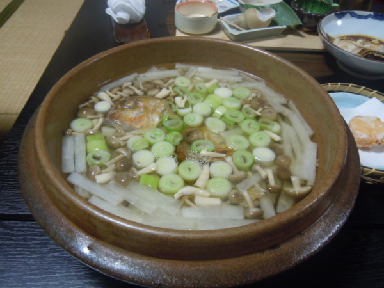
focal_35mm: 30
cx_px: 192
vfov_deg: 46.8
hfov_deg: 60.0
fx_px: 333
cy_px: 144
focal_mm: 5.4
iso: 400
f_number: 3.5
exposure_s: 1/13
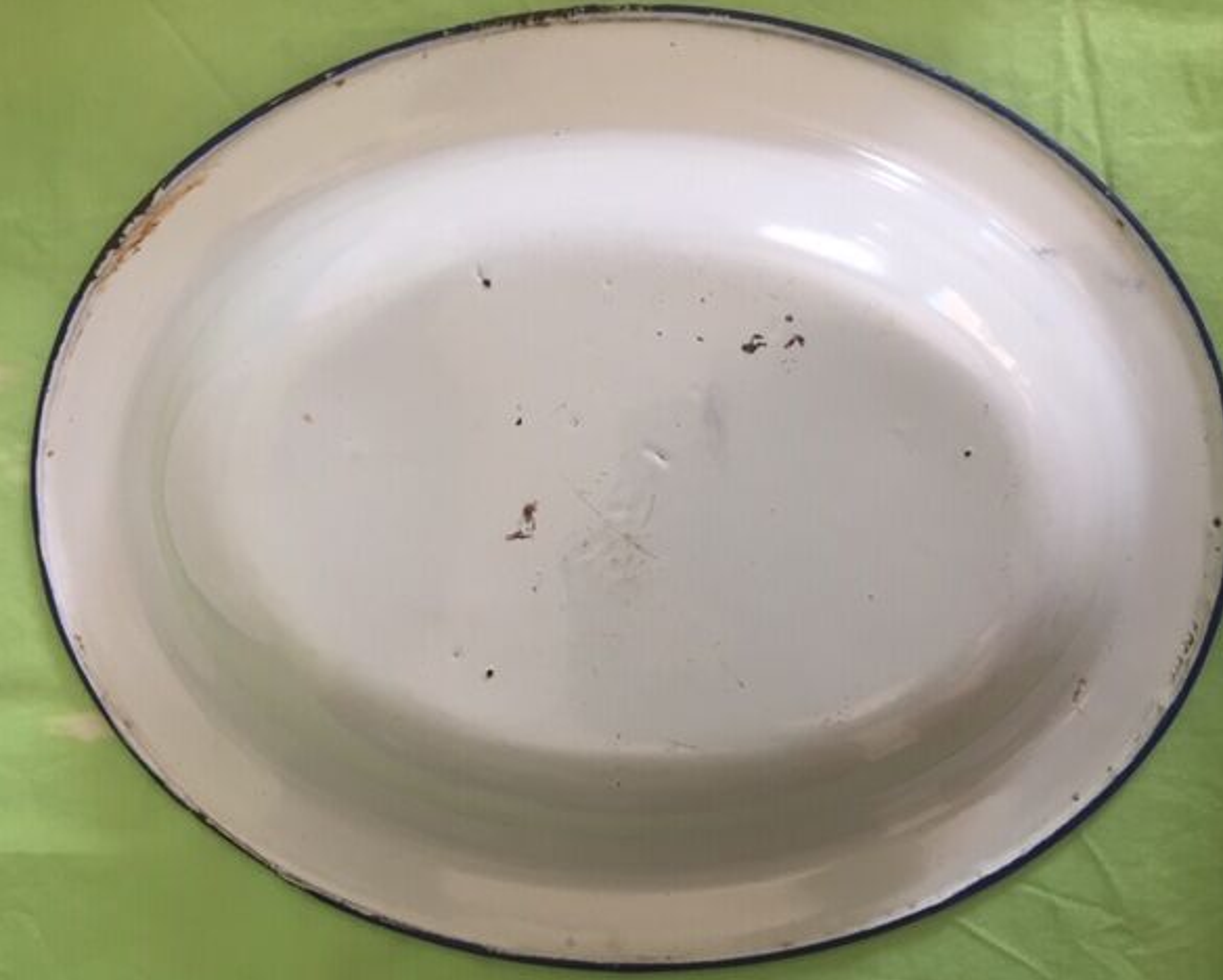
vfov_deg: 47.2
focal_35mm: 31
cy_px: 494
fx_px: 1123
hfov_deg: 57.1
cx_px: 620
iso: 32
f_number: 2.2
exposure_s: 1/33
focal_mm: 4.15
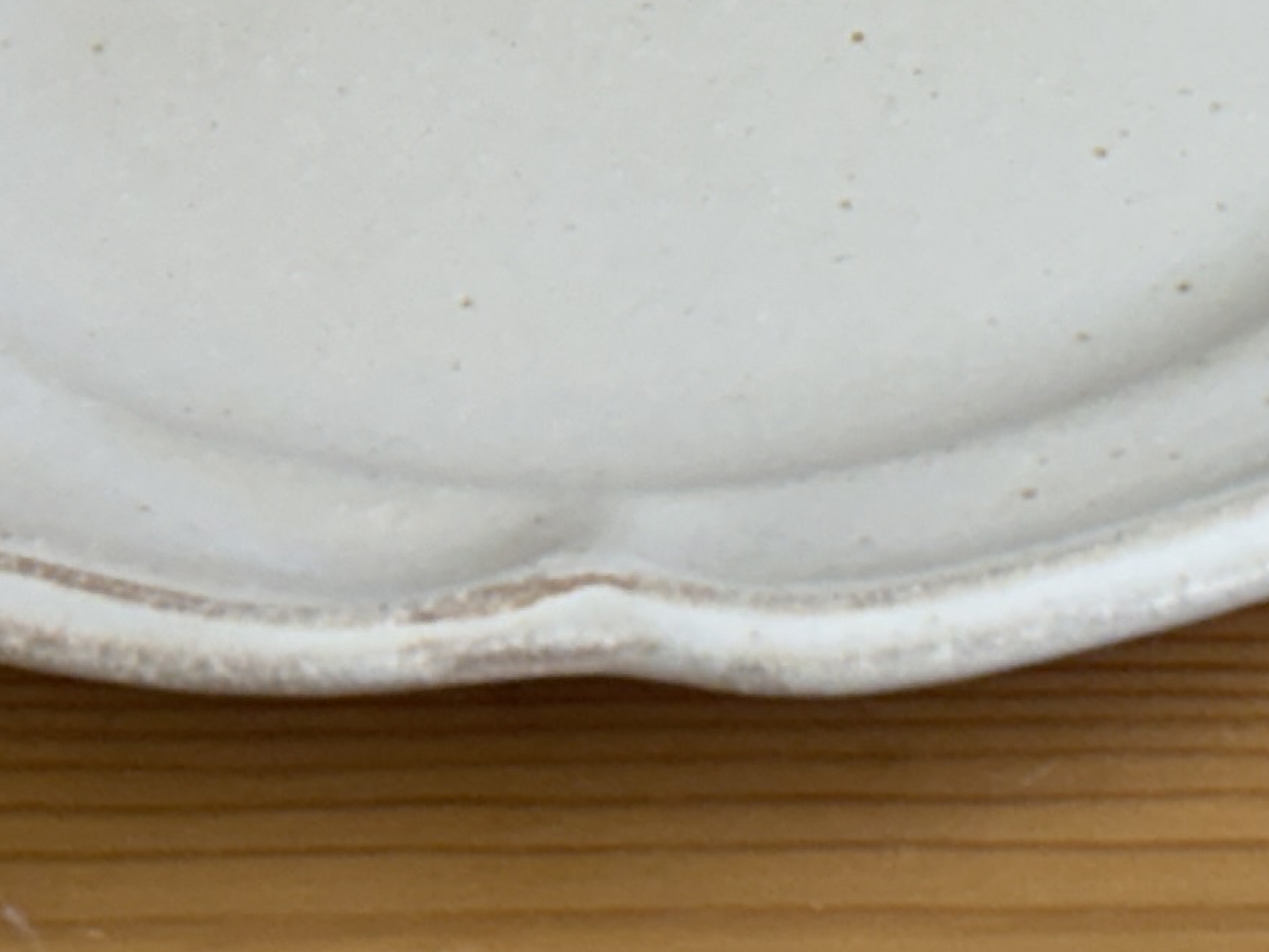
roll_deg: -1.3
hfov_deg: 8.2
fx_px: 8726
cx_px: 1717
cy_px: -1205
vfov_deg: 6.0
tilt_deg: -31.9
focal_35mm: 238
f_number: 1.6
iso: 40
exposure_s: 1/100
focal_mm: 5.96
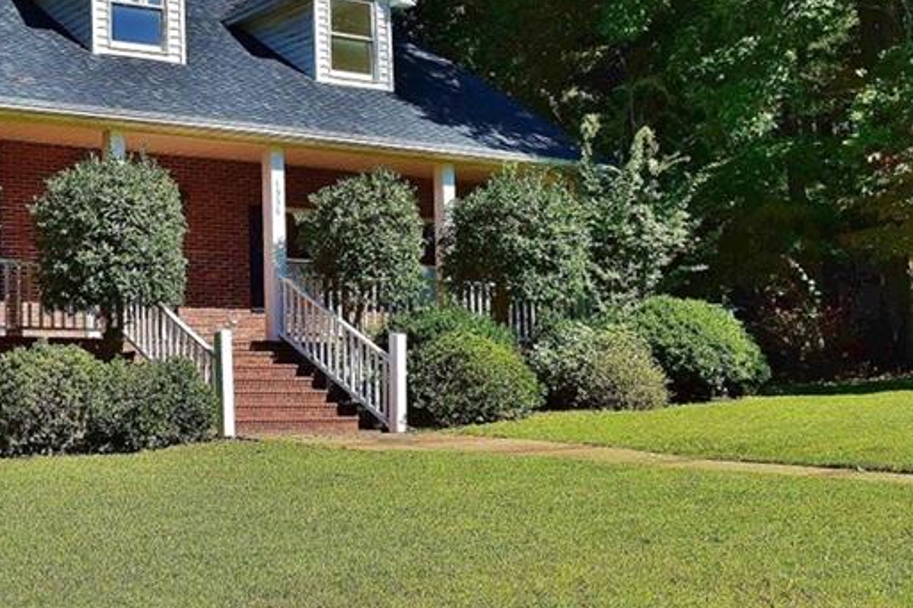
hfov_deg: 34.5
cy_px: 344
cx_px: 64
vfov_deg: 25.0
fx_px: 1369
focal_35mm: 54
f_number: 11
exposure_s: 1/500
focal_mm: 18
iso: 400
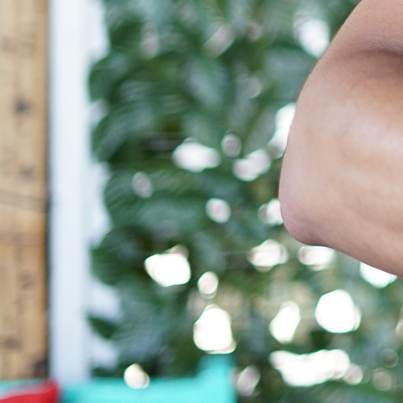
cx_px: 1005
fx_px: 3043
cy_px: -250
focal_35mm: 231
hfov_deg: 7.1
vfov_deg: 7.4
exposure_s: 1/320
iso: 320
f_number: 1.8
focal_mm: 50
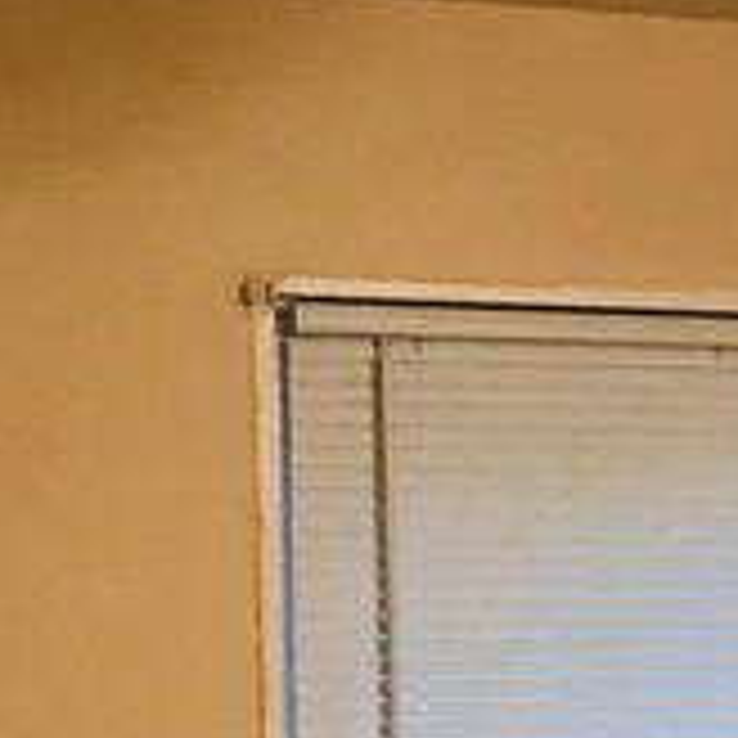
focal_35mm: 155
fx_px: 3739
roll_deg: +1.5
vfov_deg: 11.2
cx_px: 1940
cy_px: 742
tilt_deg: +0.8
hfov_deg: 9.6
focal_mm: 3.99
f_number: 1.8
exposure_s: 1/17
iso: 40
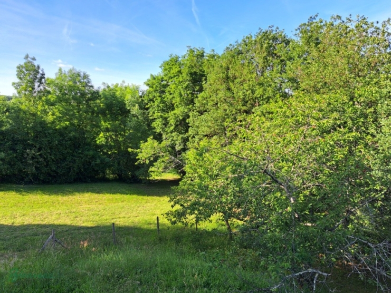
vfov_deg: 56.8
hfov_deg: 71.6
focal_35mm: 24
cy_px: 146
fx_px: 271
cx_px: 196
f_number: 1.8
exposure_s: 1/373
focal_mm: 5.23
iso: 50
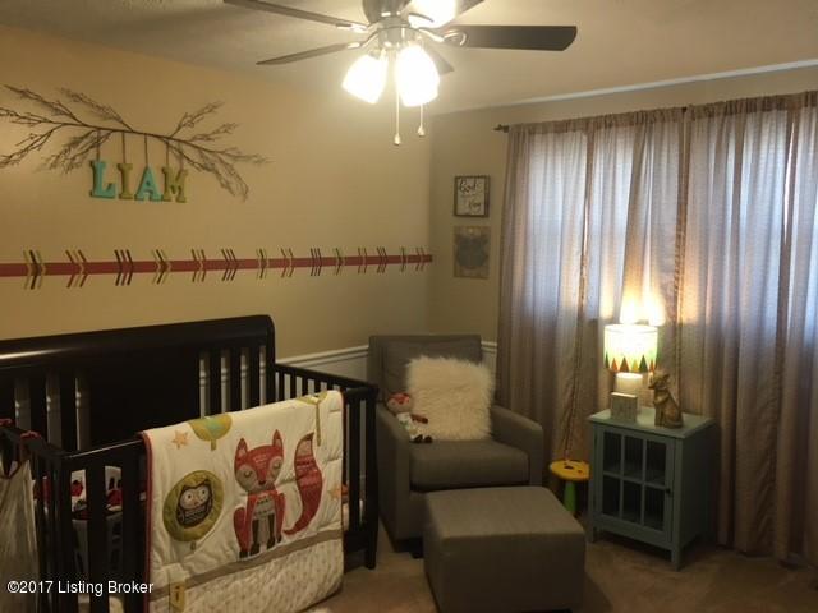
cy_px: 306
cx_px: 409
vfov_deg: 48.2
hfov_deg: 61.7
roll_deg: -0.1
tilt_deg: -5.2
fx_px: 685
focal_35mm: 29
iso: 100
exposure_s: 1/30
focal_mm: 4.15
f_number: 2.2
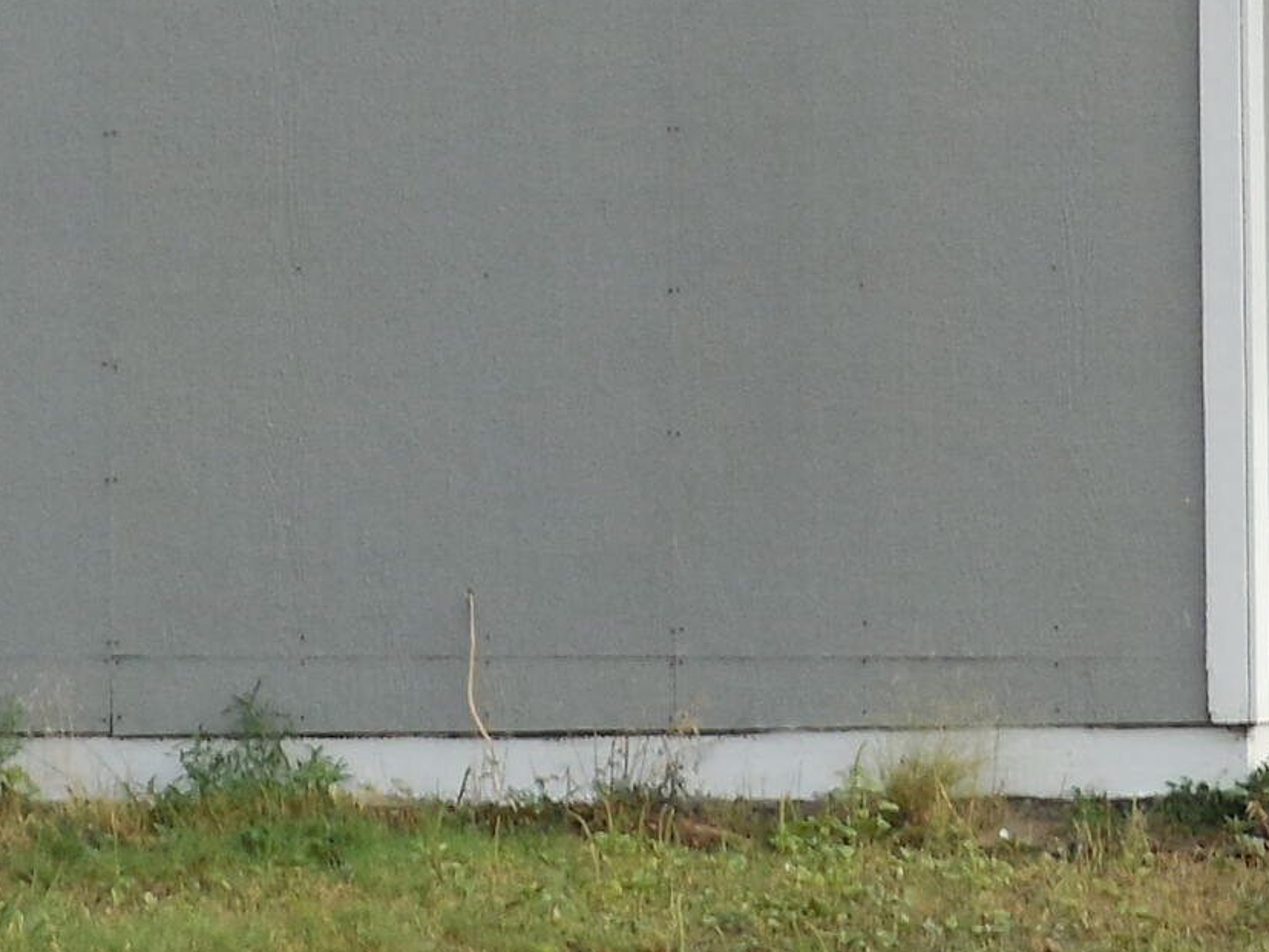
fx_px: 29621
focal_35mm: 808
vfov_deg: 1.8
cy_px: 123
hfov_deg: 2.5
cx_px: 1309
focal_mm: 39.8
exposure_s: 1/250
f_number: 5.8
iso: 125
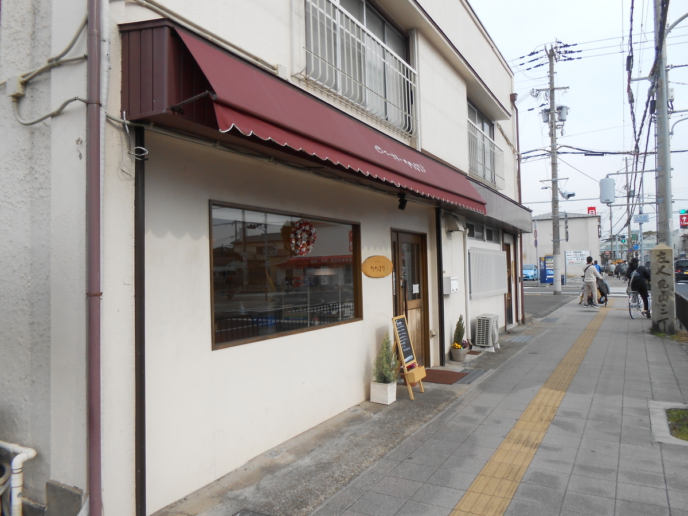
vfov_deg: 53.1
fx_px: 517
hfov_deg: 67.3
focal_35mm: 26
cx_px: 344
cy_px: 258
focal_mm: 4.6
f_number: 3.5
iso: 80
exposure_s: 1/400
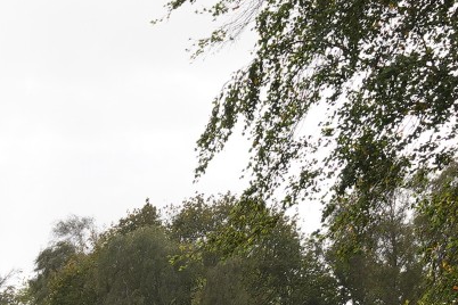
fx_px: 3333
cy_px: 555
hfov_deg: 7.6
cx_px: -437
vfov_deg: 5.2
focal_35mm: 262
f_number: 4
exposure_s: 1/320
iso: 100
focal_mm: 23.95
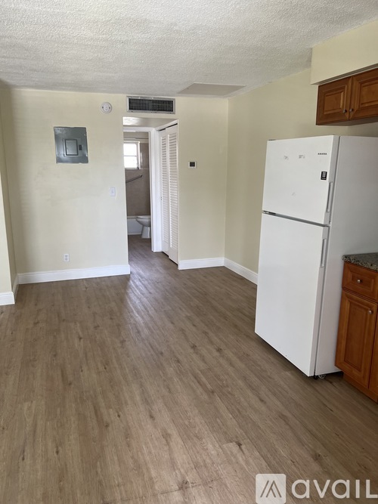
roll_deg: +0.4
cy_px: 252
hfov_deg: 53.0
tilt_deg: -13.3
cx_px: 189
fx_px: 379
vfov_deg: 67.3
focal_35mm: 26
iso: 100
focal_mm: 5.7
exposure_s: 1/121
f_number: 1.5
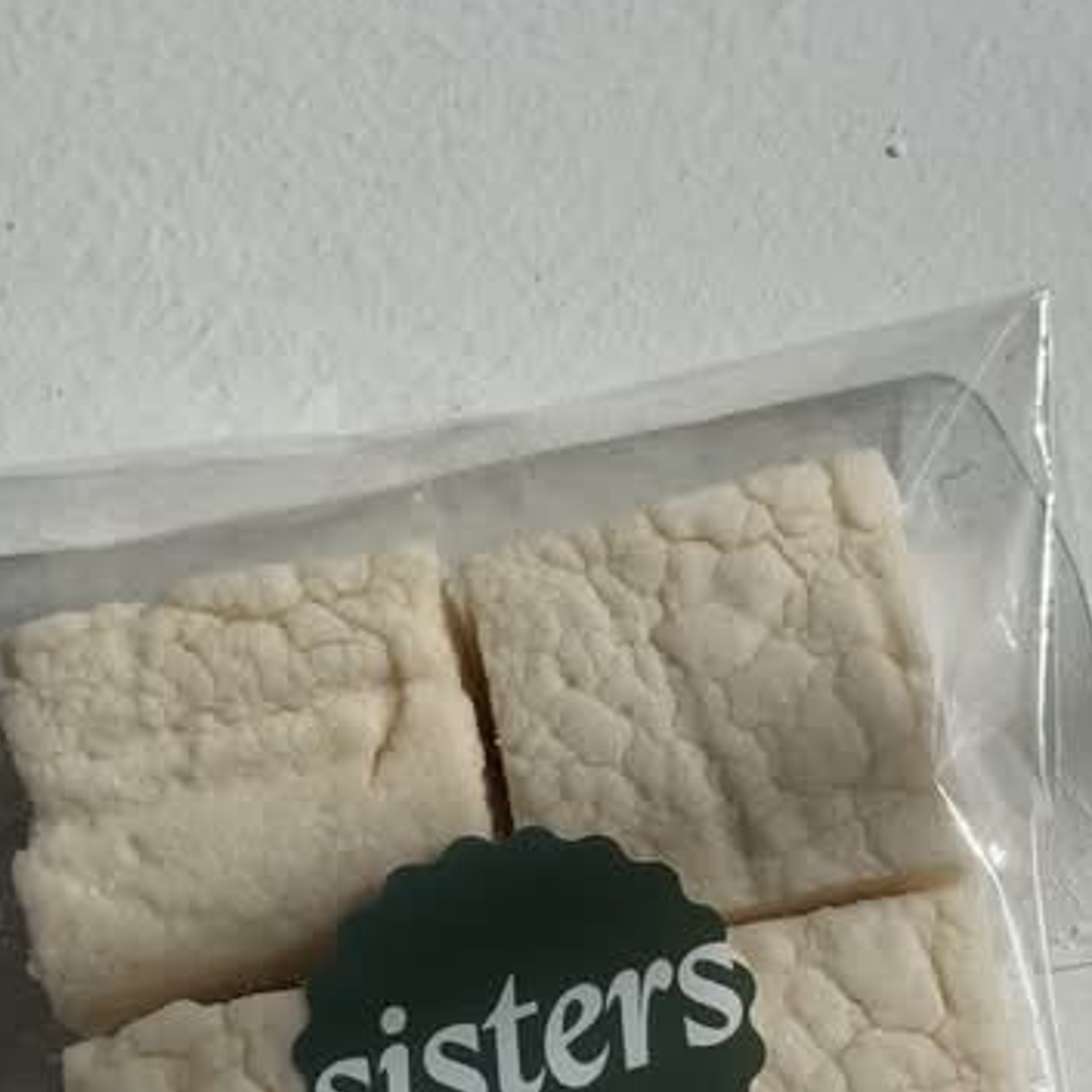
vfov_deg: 19.5
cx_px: 470
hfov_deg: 19.7
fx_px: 3141
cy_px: 896
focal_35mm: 88
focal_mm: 6.76
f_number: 1.78
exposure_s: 1/8772
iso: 64
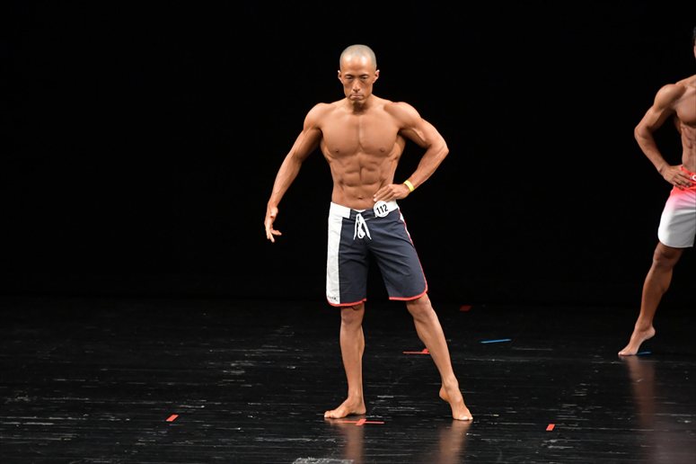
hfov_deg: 8.1
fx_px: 4928
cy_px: 232
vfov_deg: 5.4
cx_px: 348
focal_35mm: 255
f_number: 5.6
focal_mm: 170
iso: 3200
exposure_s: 1/400
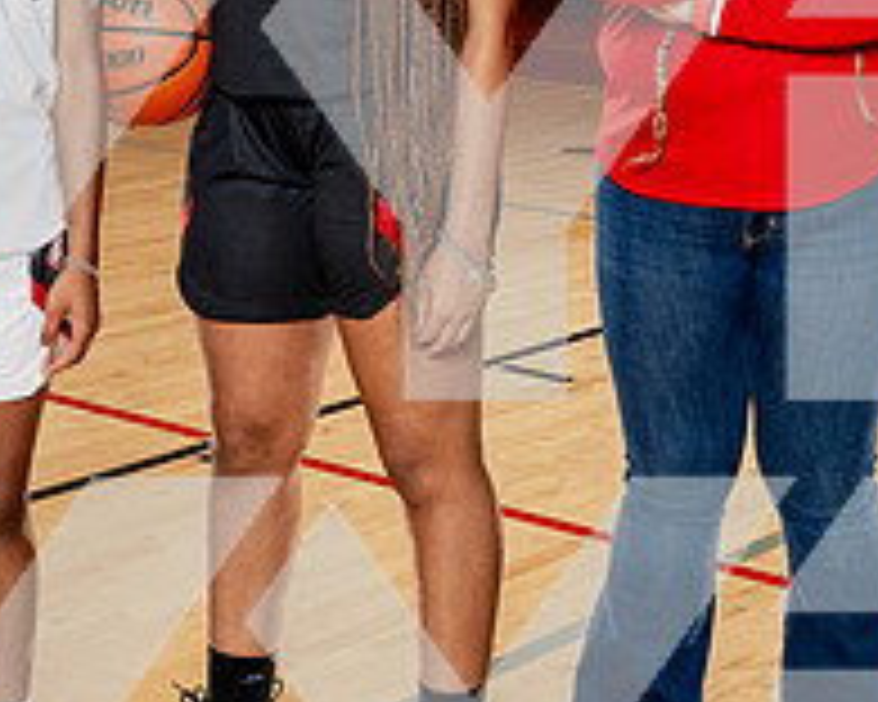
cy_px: 144
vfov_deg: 16.4
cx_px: 691
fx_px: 2417
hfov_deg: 20.4
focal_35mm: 93
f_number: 5.6
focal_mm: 27
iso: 640
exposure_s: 1/250
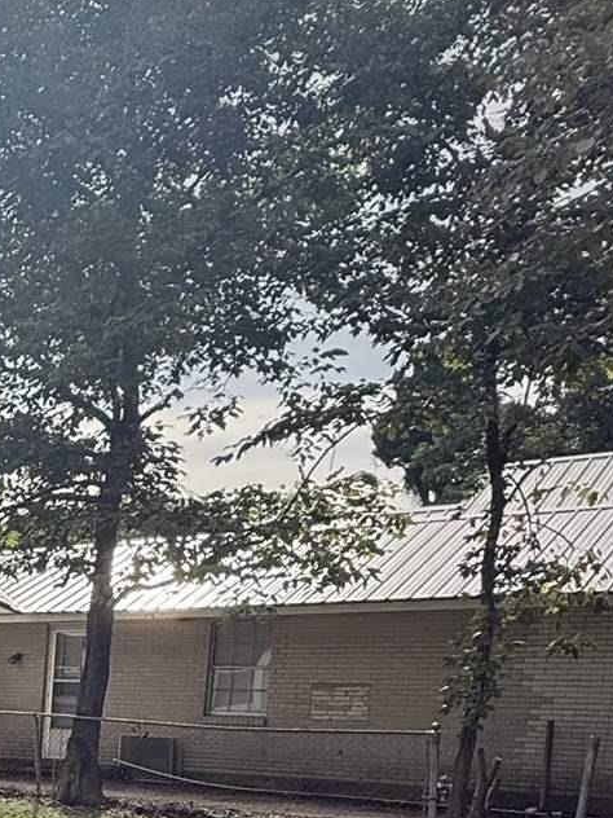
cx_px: -447
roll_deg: -3.4
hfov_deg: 21.0
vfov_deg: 34.1
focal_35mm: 51
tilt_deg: -3.0
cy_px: 821
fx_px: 1204
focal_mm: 2.22
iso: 64
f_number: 2.2
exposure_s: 1/1189
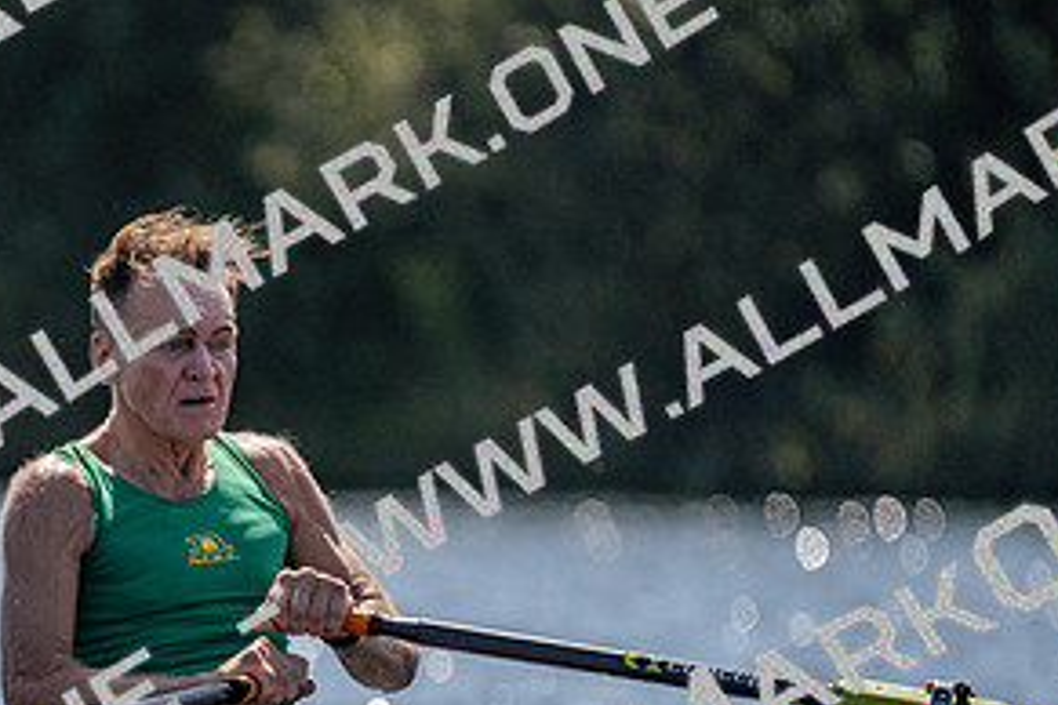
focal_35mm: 1195
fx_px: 35117
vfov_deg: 1.2
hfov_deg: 1.7
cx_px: 73
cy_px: 638
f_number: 6.3
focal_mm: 600
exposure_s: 1/2000
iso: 250
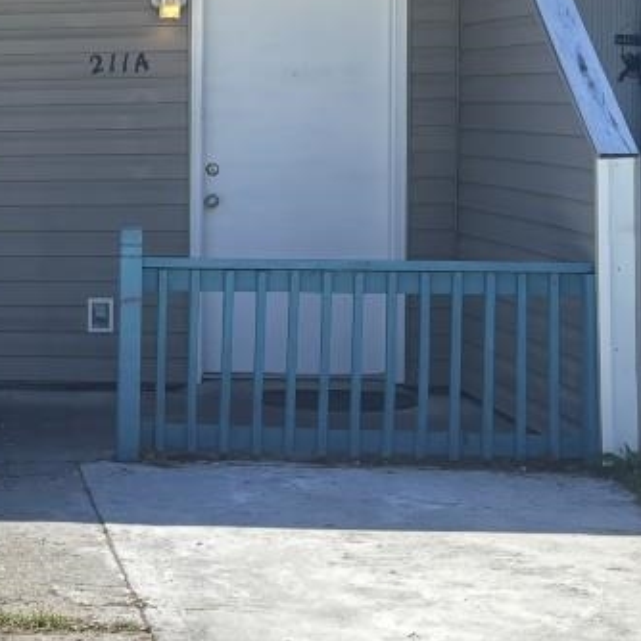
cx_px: -303
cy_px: 238
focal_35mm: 99
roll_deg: +0.5
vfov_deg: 17.5
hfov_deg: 16.2
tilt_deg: -3.5
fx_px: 2074
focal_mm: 5.96
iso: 50
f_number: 1.6
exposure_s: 1/1381
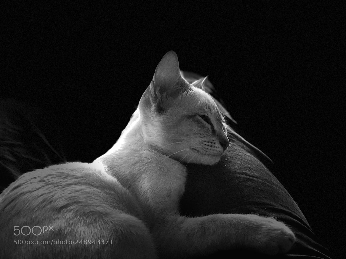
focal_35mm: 57
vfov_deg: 25.7
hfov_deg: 33.8
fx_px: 570
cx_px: 173
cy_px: 130
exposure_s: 1/50
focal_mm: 6.6
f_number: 2.8
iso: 320
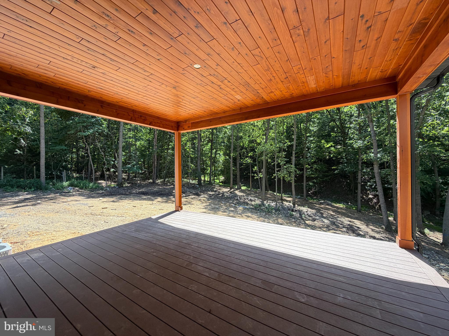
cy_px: 168
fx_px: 182
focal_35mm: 14
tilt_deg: +0.2
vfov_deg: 85.7
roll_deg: +1.2
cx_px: 224
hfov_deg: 102.1
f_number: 2.2
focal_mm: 2.22
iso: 50
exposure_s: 1/203
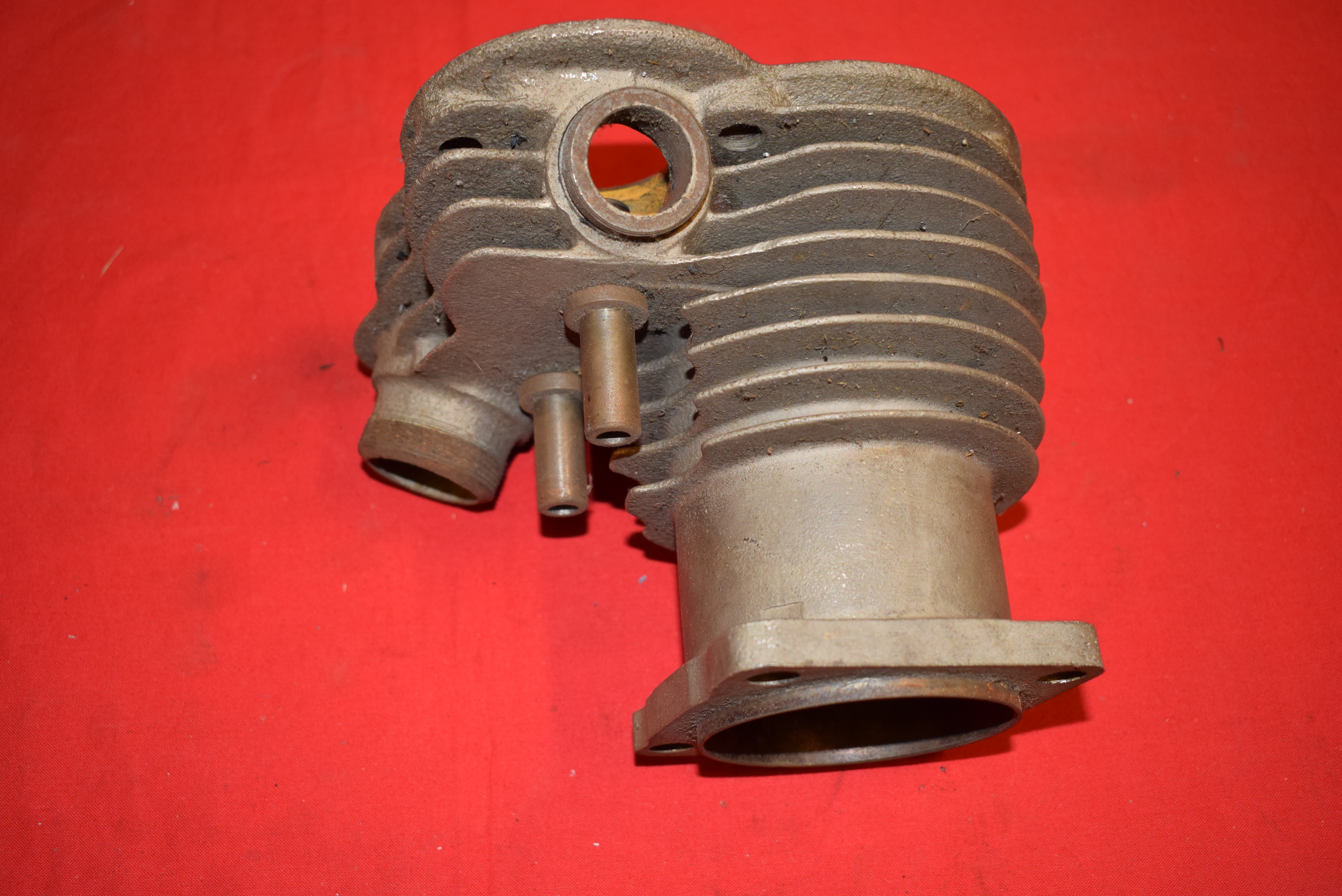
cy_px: 448
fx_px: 1566
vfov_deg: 31.9
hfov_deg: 46.4
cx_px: 671
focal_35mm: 42
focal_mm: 28
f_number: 5
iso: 640
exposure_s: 1/100
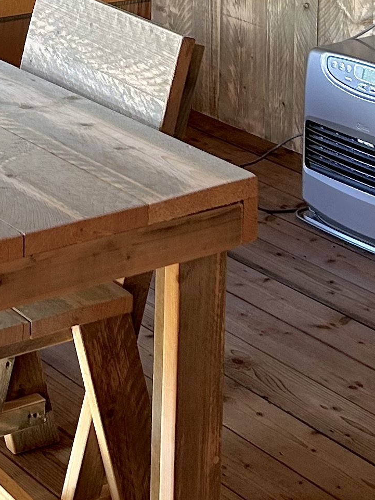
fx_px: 1575
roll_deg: -0.7
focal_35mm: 109
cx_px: -18
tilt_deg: -4.6
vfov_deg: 16.3
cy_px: -272
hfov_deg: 13.4
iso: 64
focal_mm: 5.7
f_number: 1.5
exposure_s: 1/149
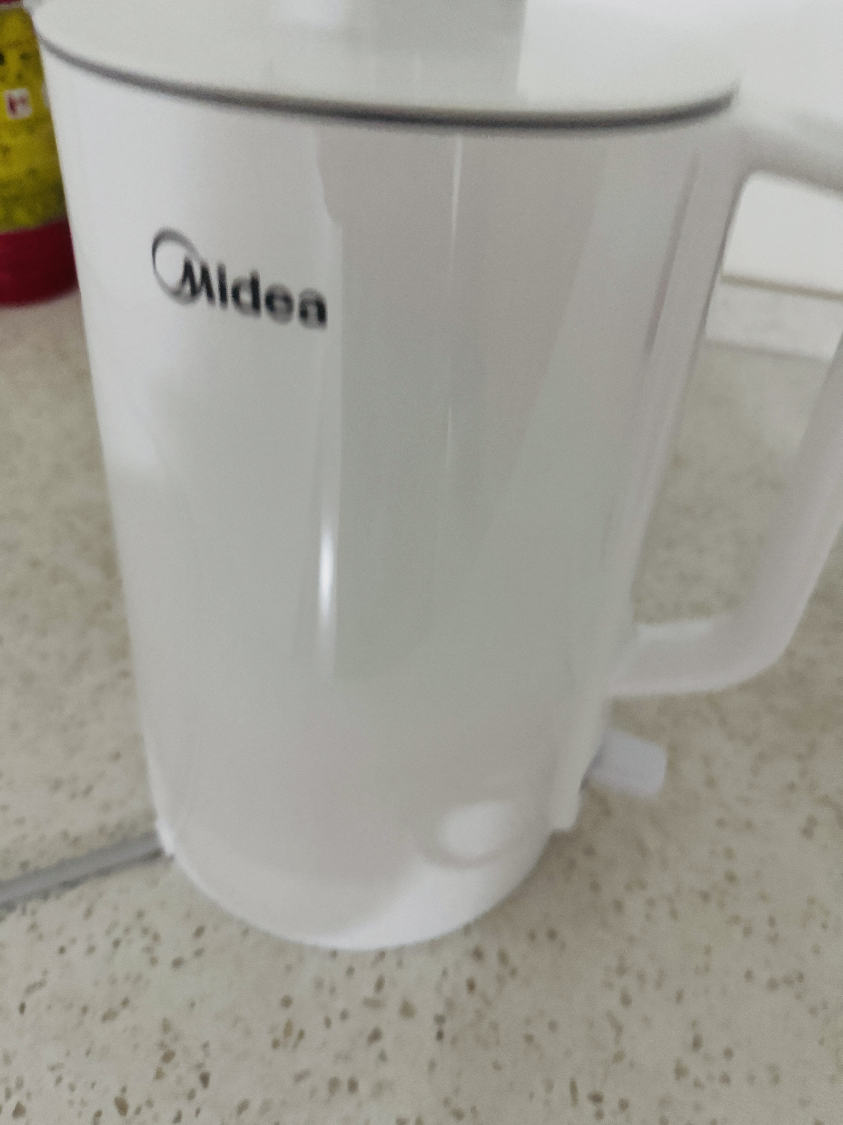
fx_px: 779
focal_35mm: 24
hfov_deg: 56.8
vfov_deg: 71.6
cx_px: 422
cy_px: 562
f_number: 1.78
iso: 1000
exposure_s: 1/40
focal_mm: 6.76
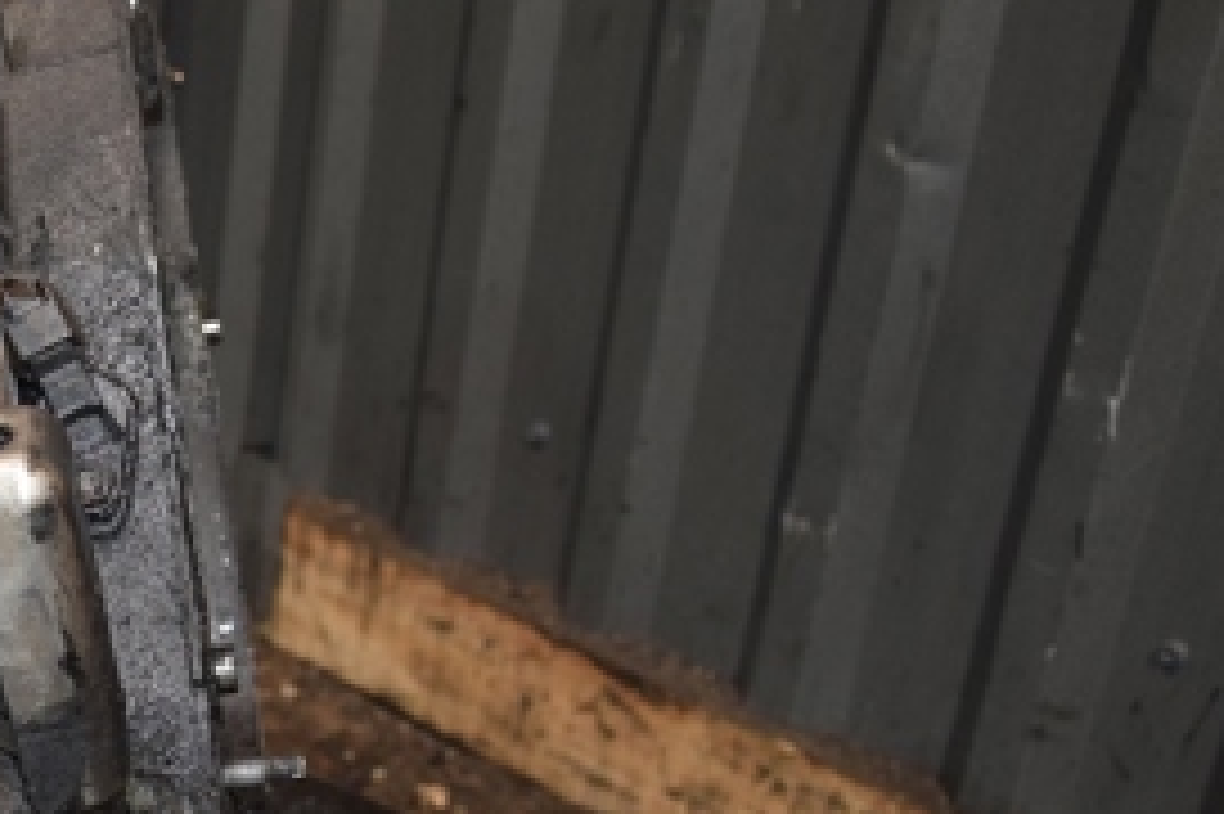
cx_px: -202
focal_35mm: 74
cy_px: 607
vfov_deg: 18.2
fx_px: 2520
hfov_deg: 24.9
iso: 800
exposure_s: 1/60
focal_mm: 21
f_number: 5
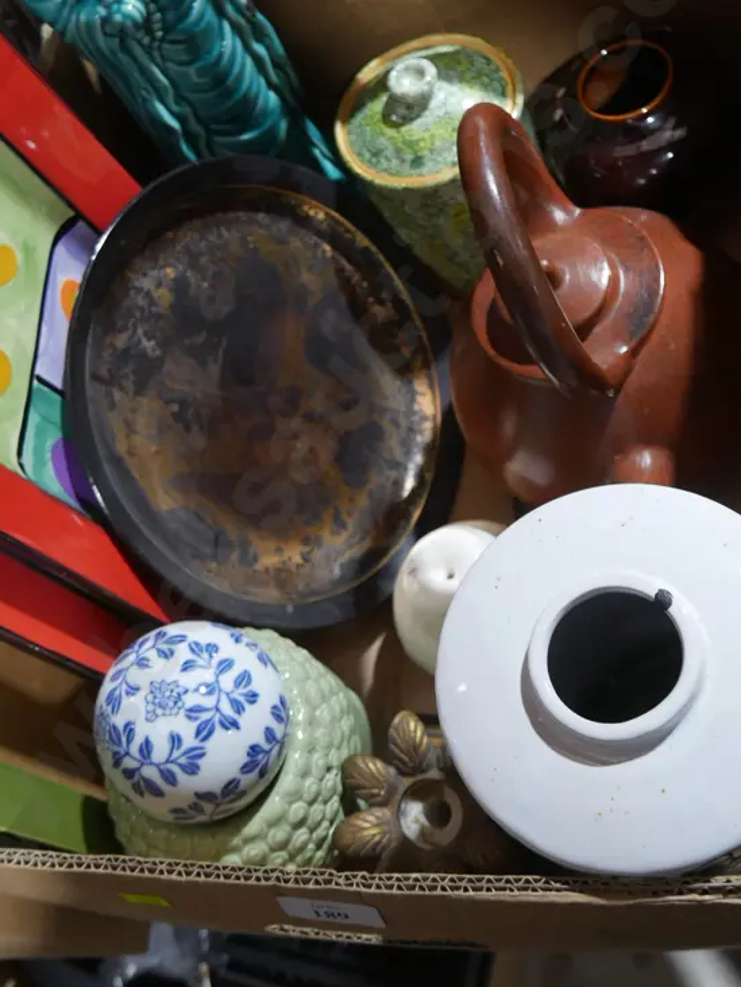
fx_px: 1198
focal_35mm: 42
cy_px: 383
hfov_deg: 34.4
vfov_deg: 44.5
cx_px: 350
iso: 500
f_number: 3.6
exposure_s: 1/60
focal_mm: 15
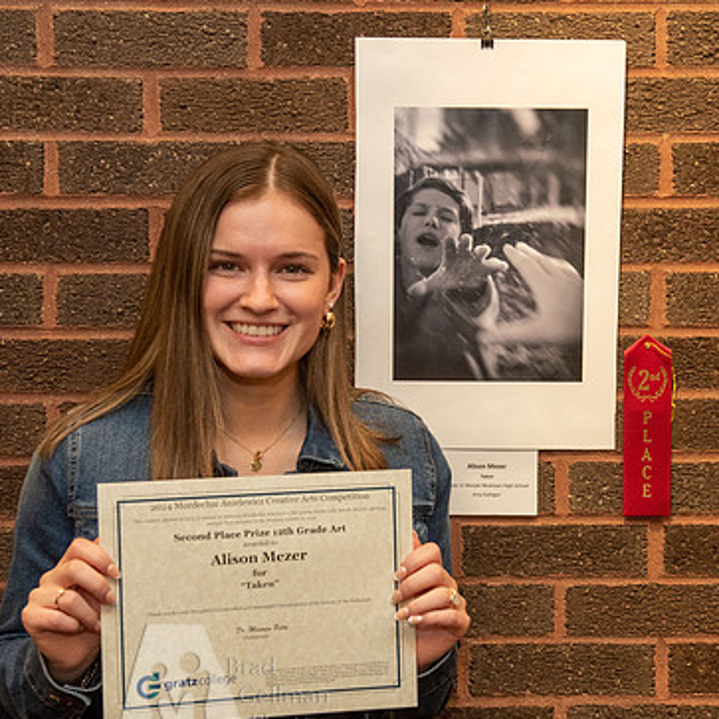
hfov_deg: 21.9
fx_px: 1856
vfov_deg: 21.9
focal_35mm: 79
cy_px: 377
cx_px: 447
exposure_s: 1/125
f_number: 5.6
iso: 1600
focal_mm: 48
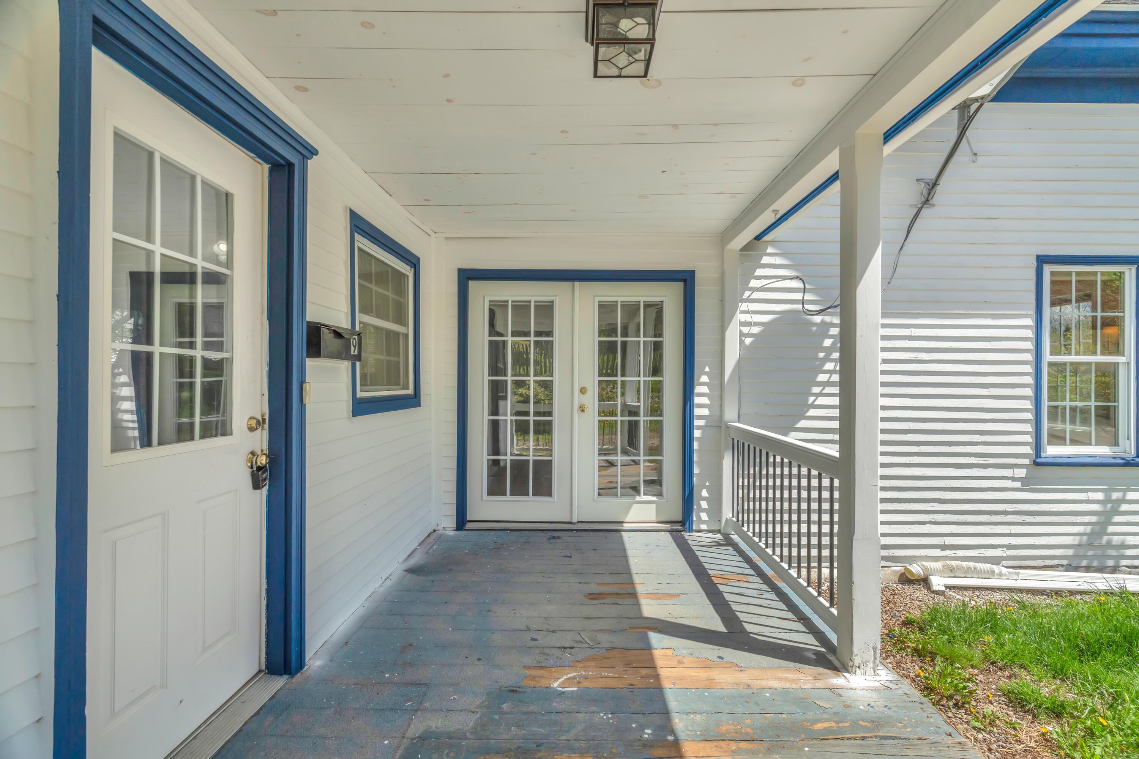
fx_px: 506
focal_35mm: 16
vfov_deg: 73.7
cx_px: 570
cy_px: 380
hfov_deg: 96.7
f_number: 8
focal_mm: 16
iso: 640
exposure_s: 1/800
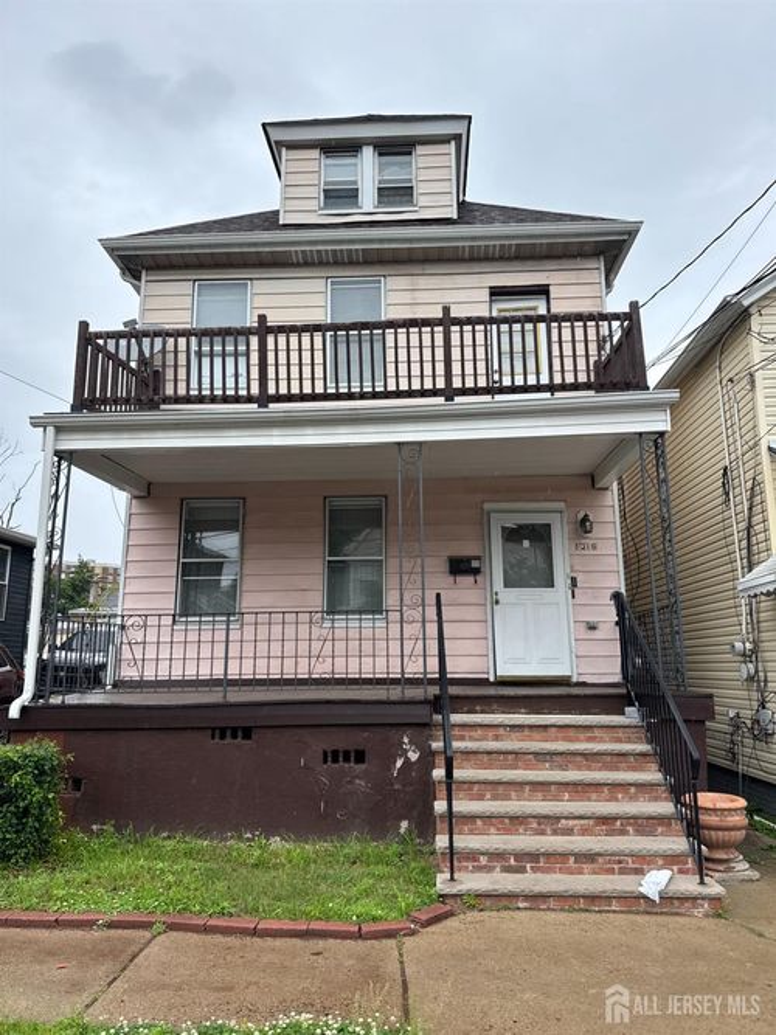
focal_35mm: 24
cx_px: 388
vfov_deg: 71.6
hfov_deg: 56.8
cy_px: 518
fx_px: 718
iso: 80
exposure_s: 1/782
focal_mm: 6.76
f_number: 1.78
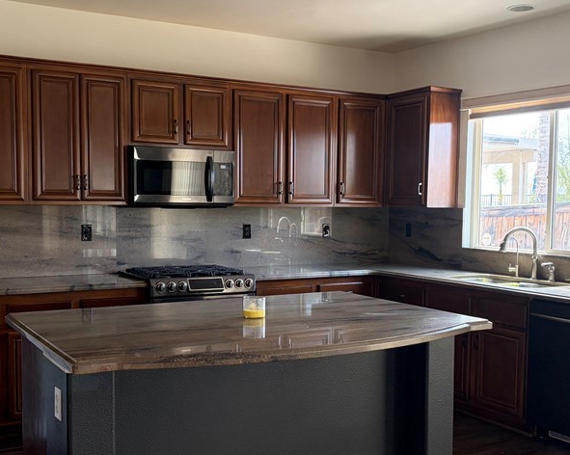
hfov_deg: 42.0
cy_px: 248
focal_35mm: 44
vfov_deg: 34.1
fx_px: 742
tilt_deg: -3.4
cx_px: 283
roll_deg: +0.3
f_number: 1.6
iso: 200
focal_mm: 5.96
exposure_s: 1/120
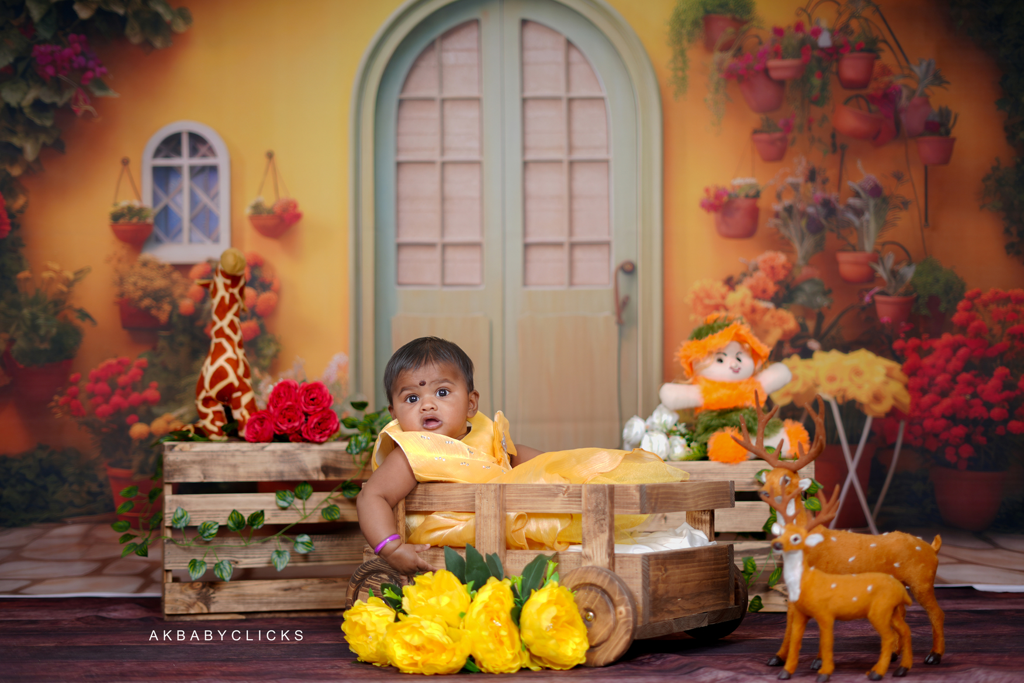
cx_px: 512
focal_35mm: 50
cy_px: 342
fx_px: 1422
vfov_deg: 27.0
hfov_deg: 39.6
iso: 50
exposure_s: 1/160
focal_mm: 50
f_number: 1.8
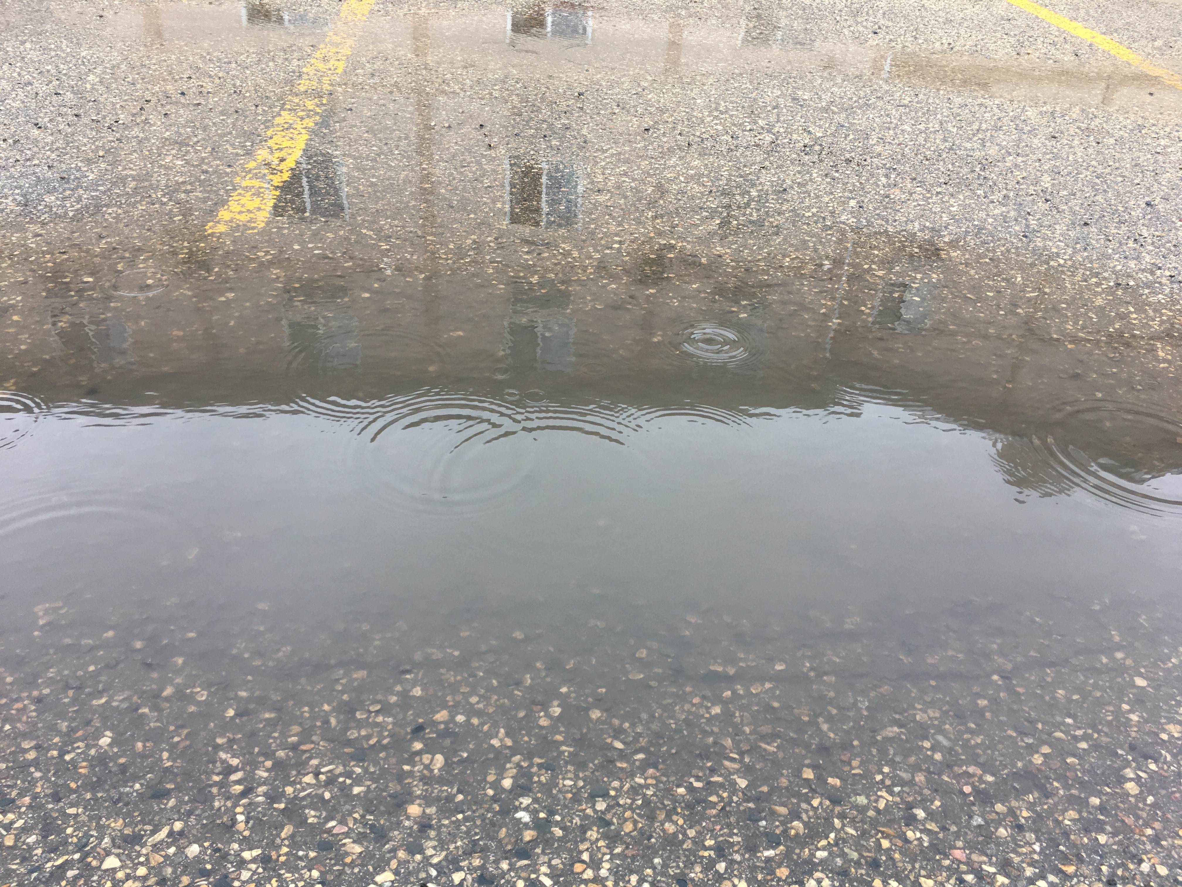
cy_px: 444
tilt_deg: -34.0
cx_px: 591
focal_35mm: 29
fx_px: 990
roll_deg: -3.8
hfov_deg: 61.7
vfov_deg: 48.2
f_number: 2.2
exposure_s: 1/120
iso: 32
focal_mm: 4.15
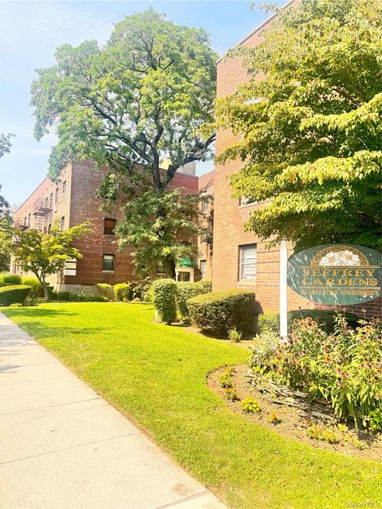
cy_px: 254
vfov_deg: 71.6
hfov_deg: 56.8
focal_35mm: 24
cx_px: 191
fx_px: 353
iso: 80
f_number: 1.78
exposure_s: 1/527
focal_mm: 6.76
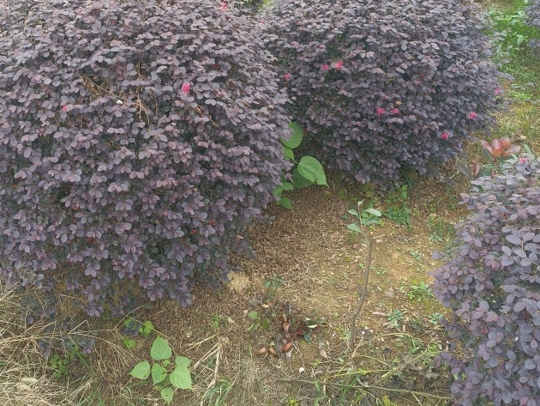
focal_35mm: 44
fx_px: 687
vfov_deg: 32.0
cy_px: 78
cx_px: 213
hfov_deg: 42.7
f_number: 1.8
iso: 80
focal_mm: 4.84
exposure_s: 1/327
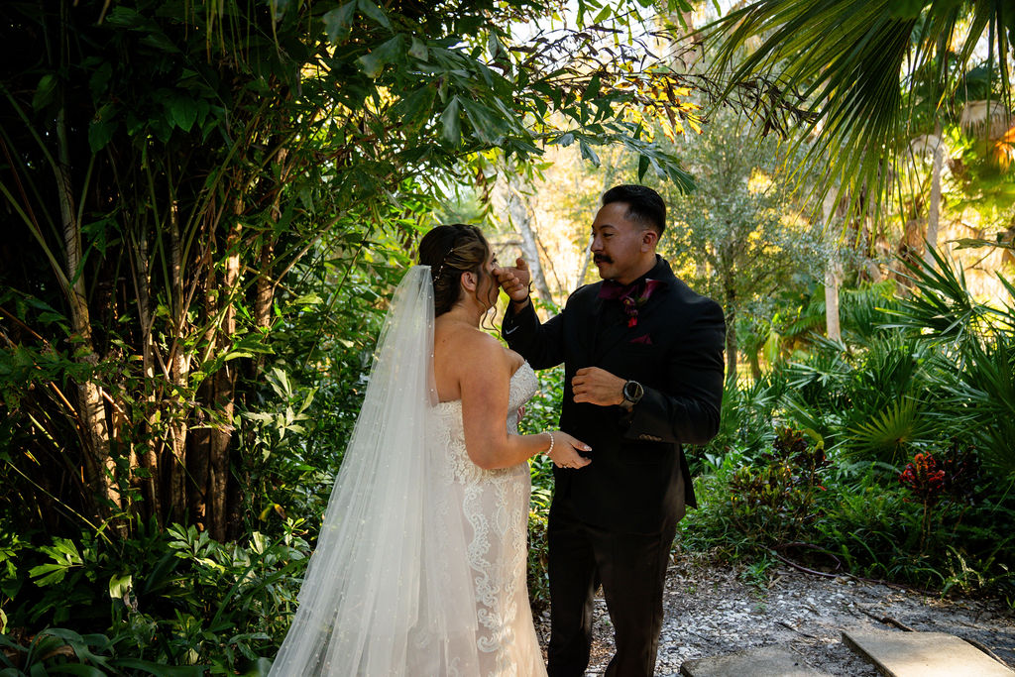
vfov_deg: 53.1
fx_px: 677
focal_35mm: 24
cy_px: 338
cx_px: 508
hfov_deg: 73.7
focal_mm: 24
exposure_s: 1/160
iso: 640
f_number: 2.8
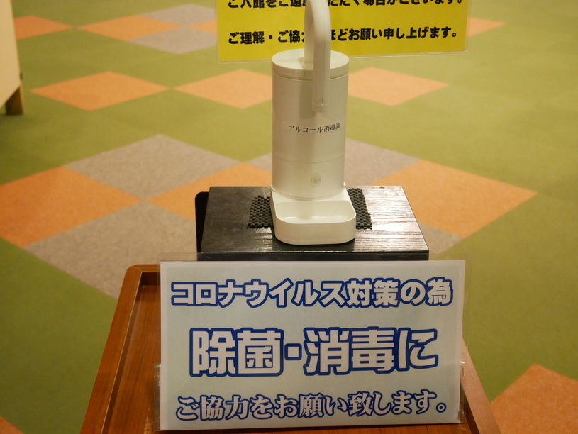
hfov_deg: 36.8
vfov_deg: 28.1
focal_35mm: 52
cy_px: 217
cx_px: 289
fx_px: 869
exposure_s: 1/50
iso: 3200
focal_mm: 26
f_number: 5.3
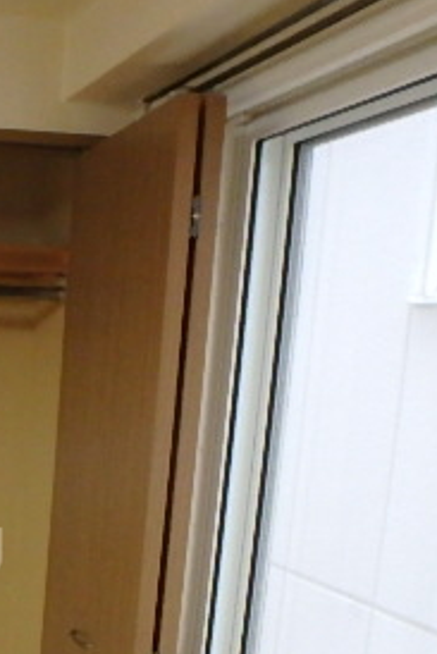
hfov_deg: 23.2
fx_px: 927
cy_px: 544
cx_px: -148
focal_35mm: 51
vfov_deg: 37.2
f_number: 3.5
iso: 800
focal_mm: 3.7
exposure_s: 1/30
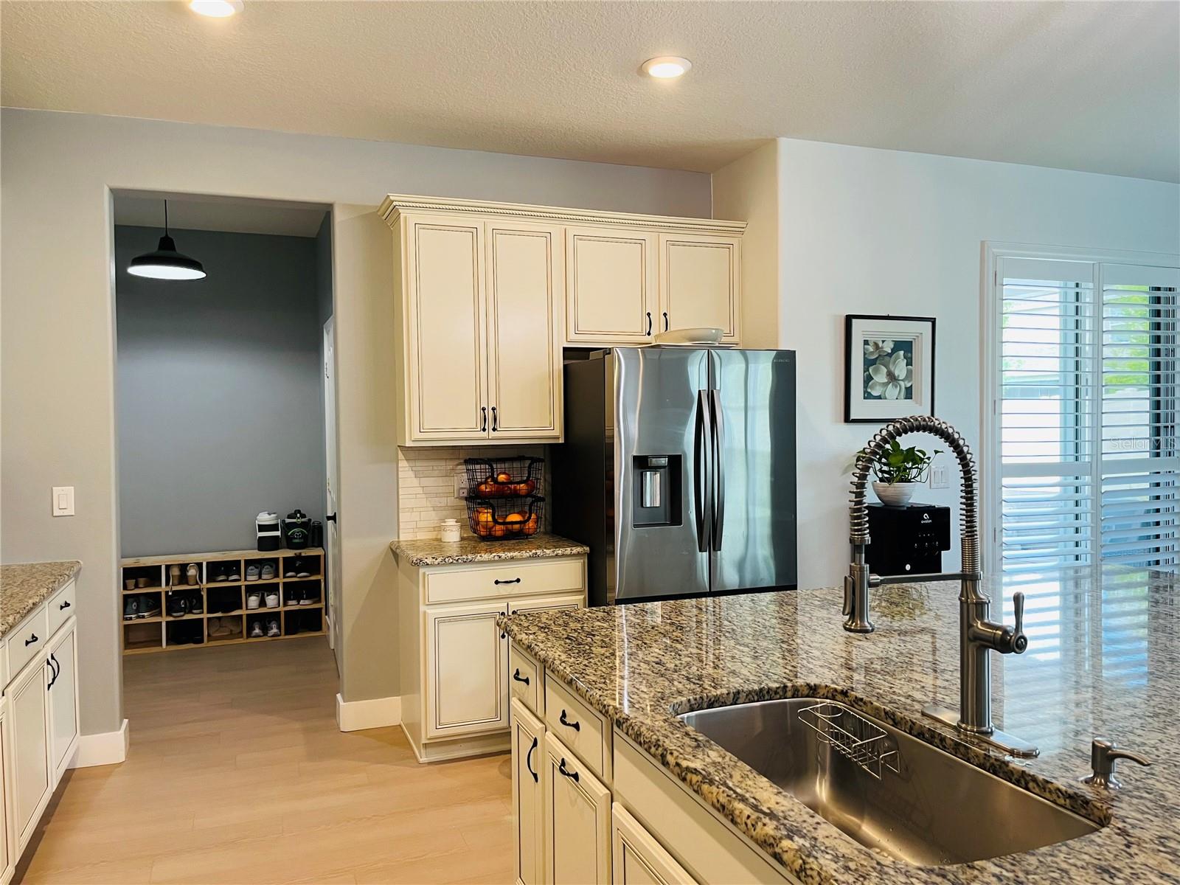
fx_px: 886
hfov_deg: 67.3
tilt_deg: -1.9
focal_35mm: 26
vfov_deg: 53.1
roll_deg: +0.9
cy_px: 442
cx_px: 590
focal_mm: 5.1
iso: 80
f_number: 1.6
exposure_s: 1/60
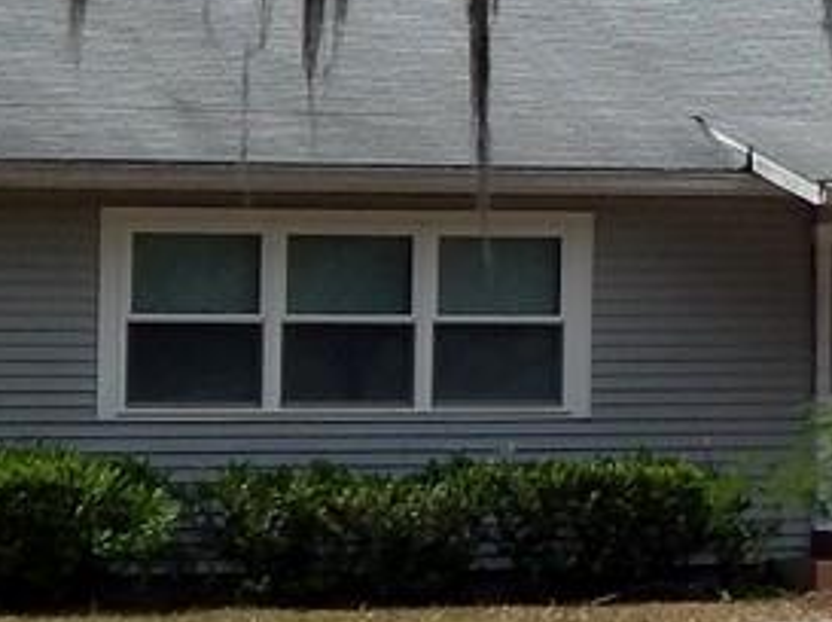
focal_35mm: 223
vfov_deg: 6.6
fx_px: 5353
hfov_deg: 8.6
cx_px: 1396
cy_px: 24
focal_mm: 6.8
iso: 125
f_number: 3.4
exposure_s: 1/1250
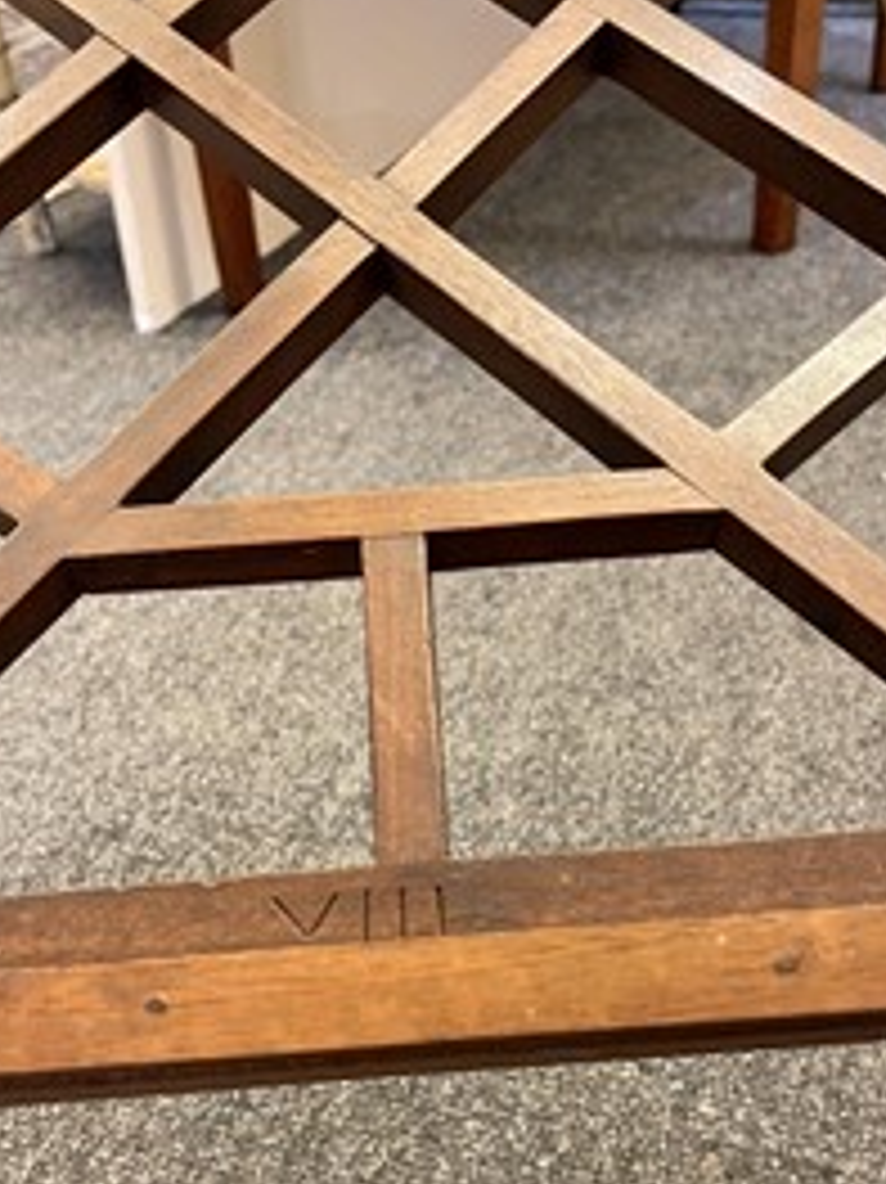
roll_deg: +4.6
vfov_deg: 47.8
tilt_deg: -37.6
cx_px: 459
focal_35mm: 38
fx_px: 1298
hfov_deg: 37.7
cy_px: 828
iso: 500
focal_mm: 5.1
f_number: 1.6
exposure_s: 1/50
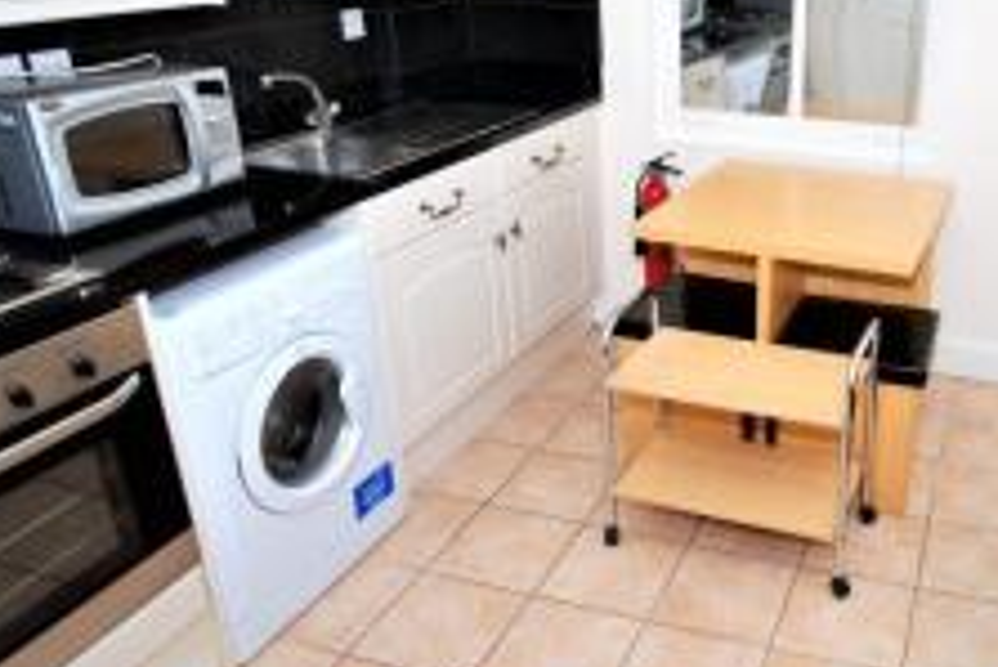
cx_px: 752
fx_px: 888
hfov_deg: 55.8
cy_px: 293
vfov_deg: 41.1
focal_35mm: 32
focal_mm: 10
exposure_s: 1/60
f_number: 4
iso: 100
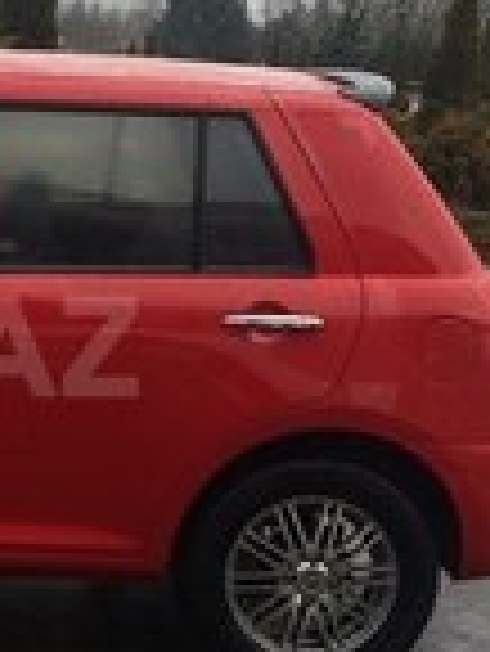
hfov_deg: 14.2
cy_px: 346
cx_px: -207
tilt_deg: -9.0
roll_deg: -3.1
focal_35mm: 99
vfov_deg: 19.8
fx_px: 1866
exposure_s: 1/507
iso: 32
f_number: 2.2
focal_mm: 4.15
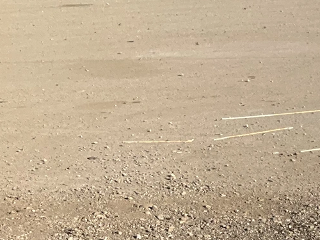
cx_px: 529
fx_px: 1072
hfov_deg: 15.2
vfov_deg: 11.9
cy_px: 406
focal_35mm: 116
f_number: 1.8
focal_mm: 3
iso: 25
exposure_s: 1/912
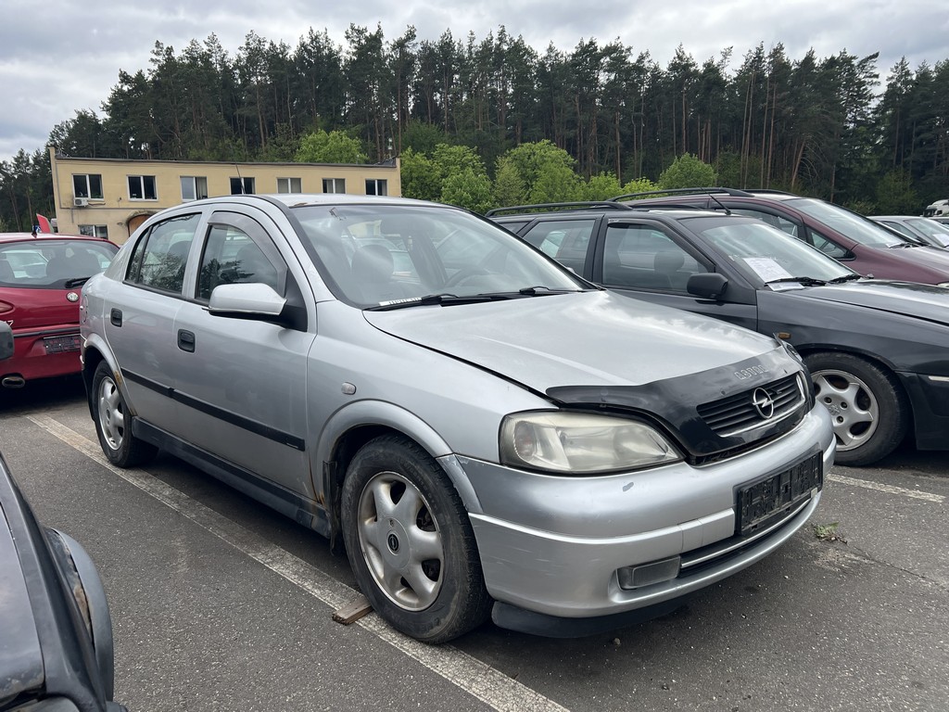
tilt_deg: -11.8
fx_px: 713
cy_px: 356
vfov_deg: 53.1
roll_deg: +0.9
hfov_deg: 67.3
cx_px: 474
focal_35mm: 26
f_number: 1.5
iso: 50
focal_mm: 5.7
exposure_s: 1/1934
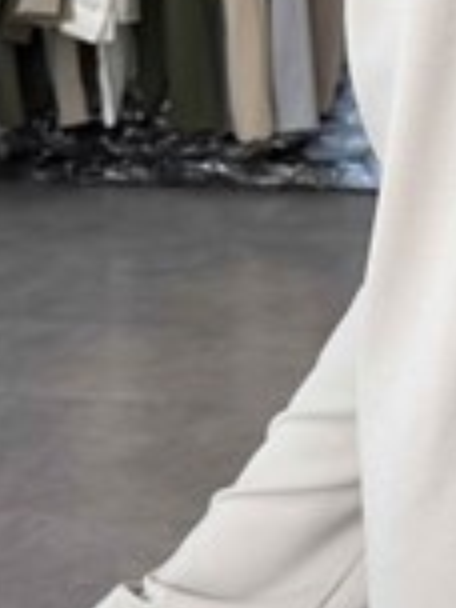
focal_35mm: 84
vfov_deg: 23.1
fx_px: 1475
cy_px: 174
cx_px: 448
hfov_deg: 17.2
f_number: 1.78
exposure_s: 1/368
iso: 80
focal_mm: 6.76
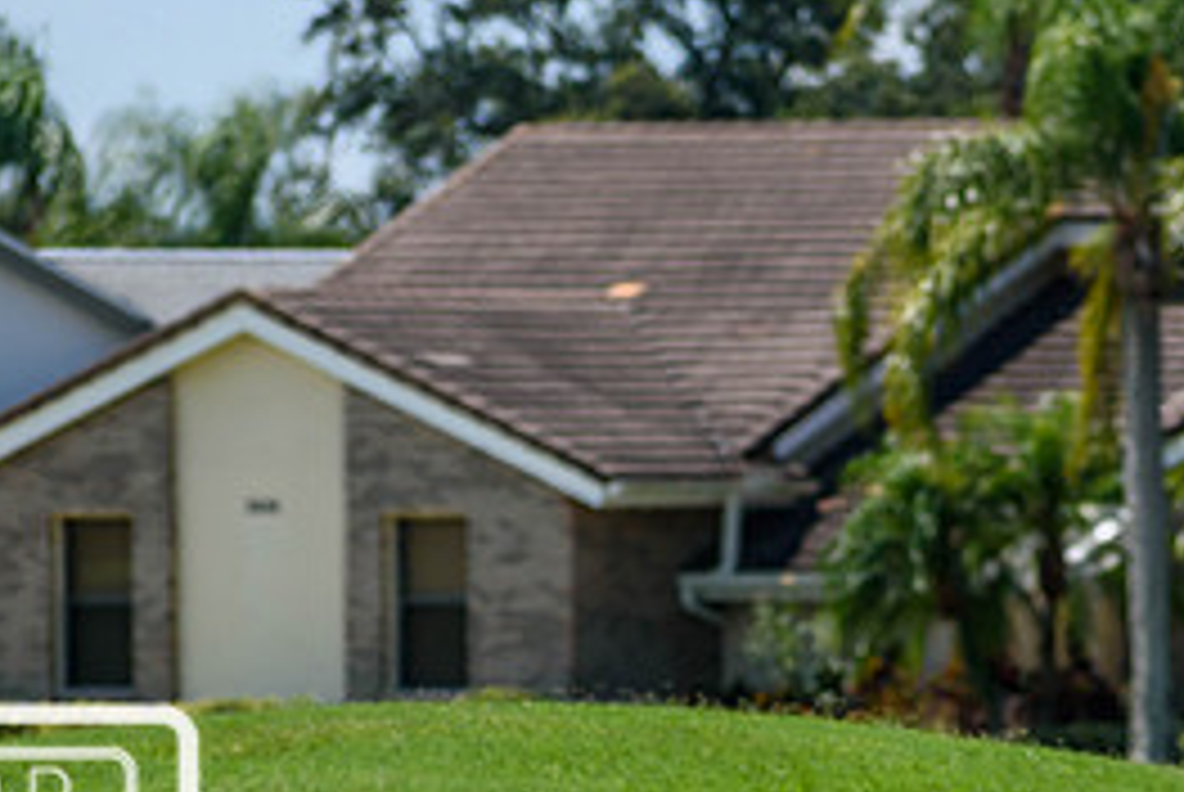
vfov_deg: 2.4
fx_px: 19031
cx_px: 927
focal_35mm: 578
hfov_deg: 3.6
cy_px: 736
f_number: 5.6
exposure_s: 1/2000
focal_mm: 175
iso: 320
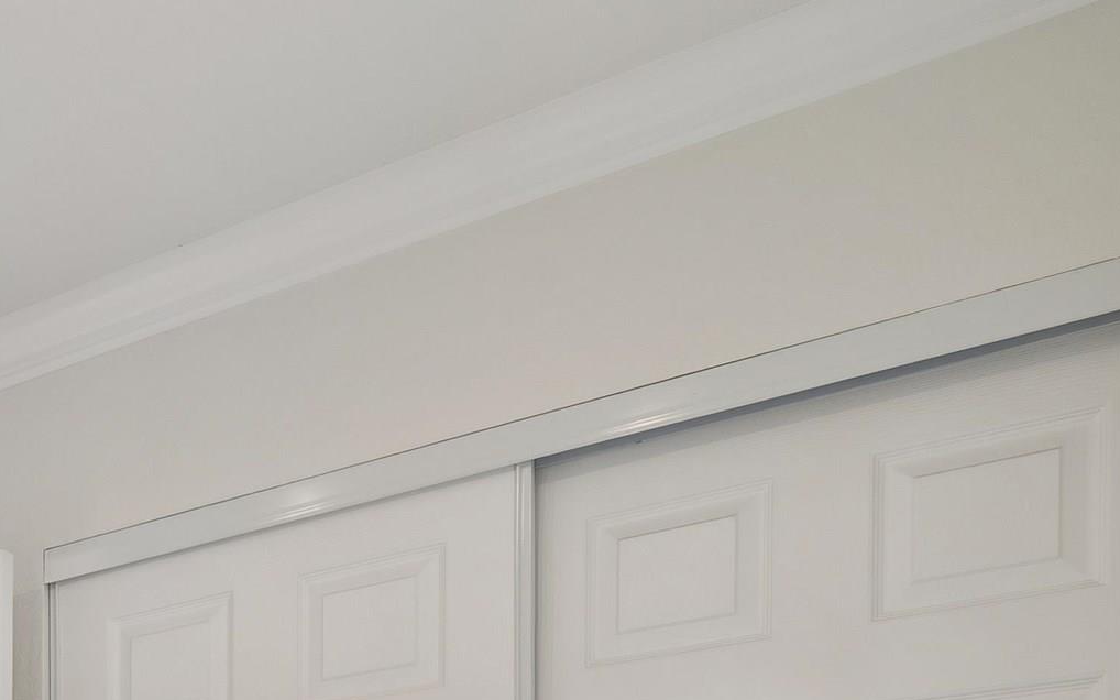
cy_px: 1048
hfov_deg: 41.7
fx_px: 1221
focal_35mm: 40
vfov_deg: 24.7
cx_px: -37
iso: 100
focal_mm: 13
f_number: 8
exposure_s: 1/10
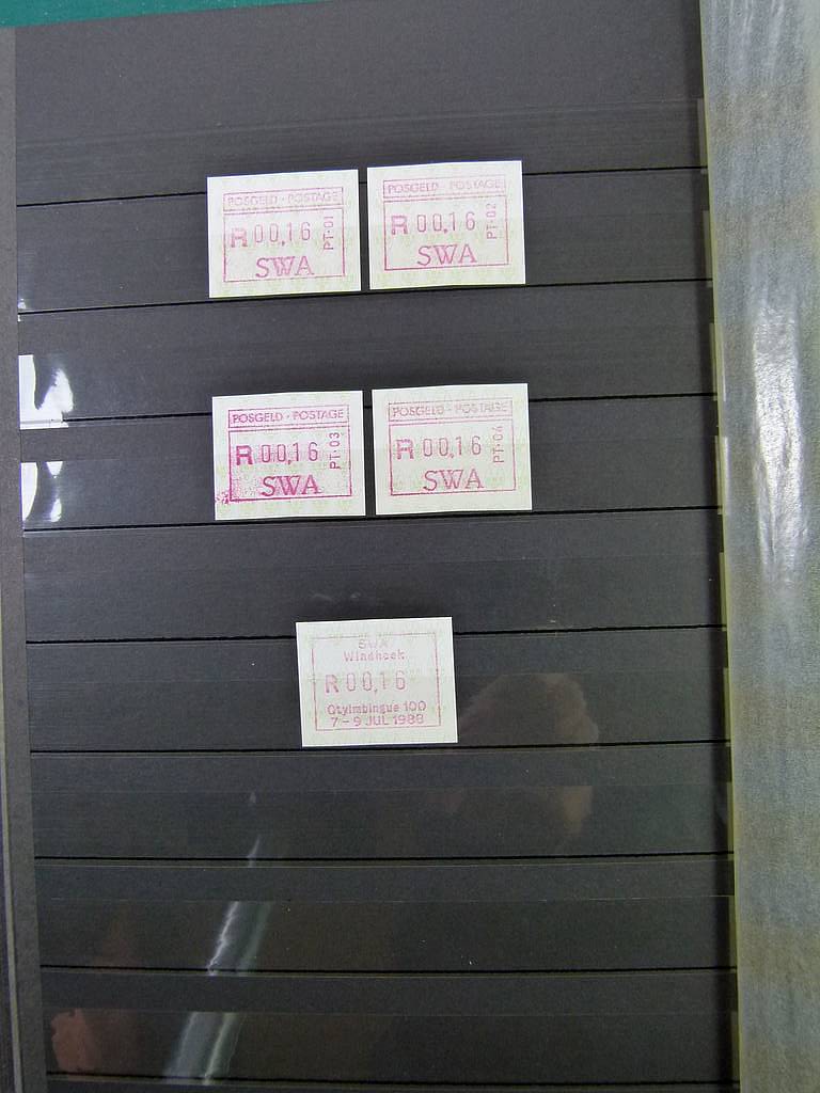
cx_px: 410
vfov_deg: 55.4
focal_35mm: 33
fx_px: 1042
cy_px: 546
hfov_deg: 42.9
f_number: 3
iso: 160
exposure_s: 1/80
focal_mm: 5.9
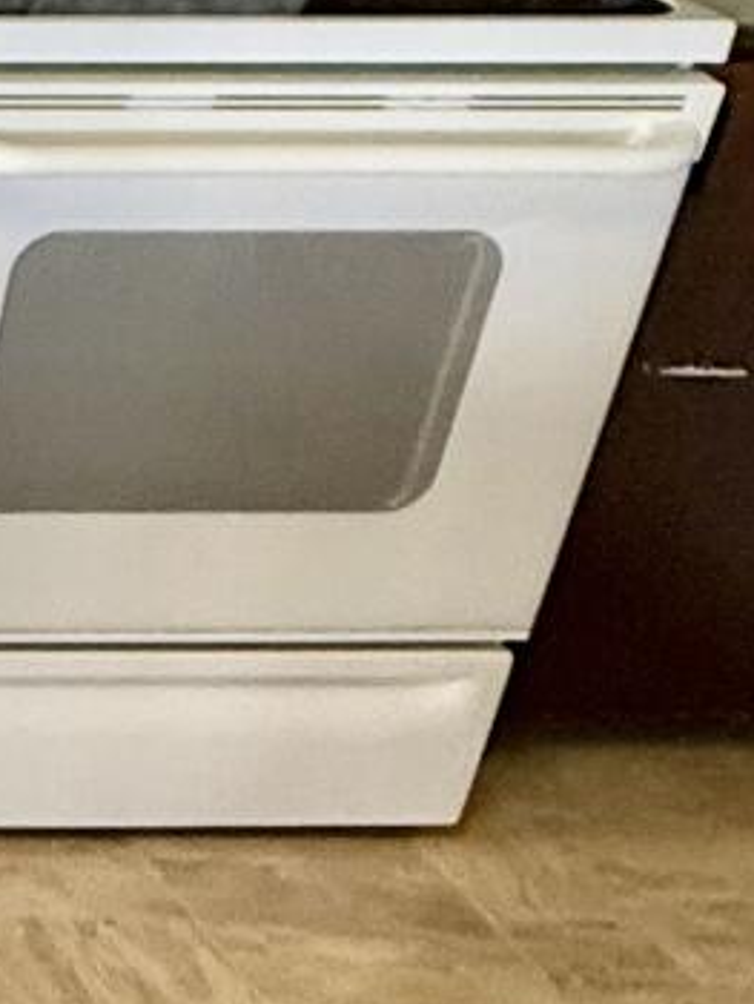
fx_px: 2321
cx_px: -1170
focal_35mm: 80
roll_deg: -0.3
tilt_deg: -20.8
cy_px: 141
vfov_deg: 23.9
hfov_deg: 12.9
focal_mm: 2.22
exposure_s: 1/60
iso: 320
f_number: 2.2
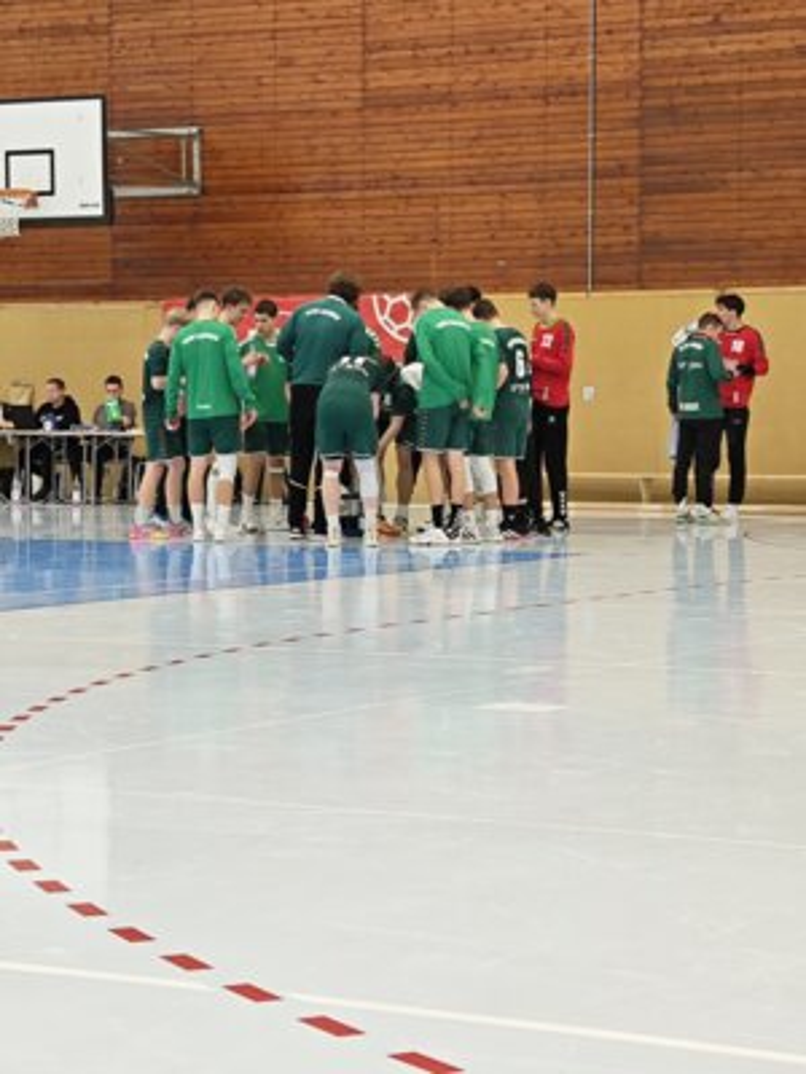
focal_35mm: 75
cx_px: 403
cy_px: 537
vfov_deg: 26.0
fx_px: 2328
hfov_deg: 19.6
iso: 200
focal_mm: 7.06
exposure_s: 1/33.3
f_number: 2
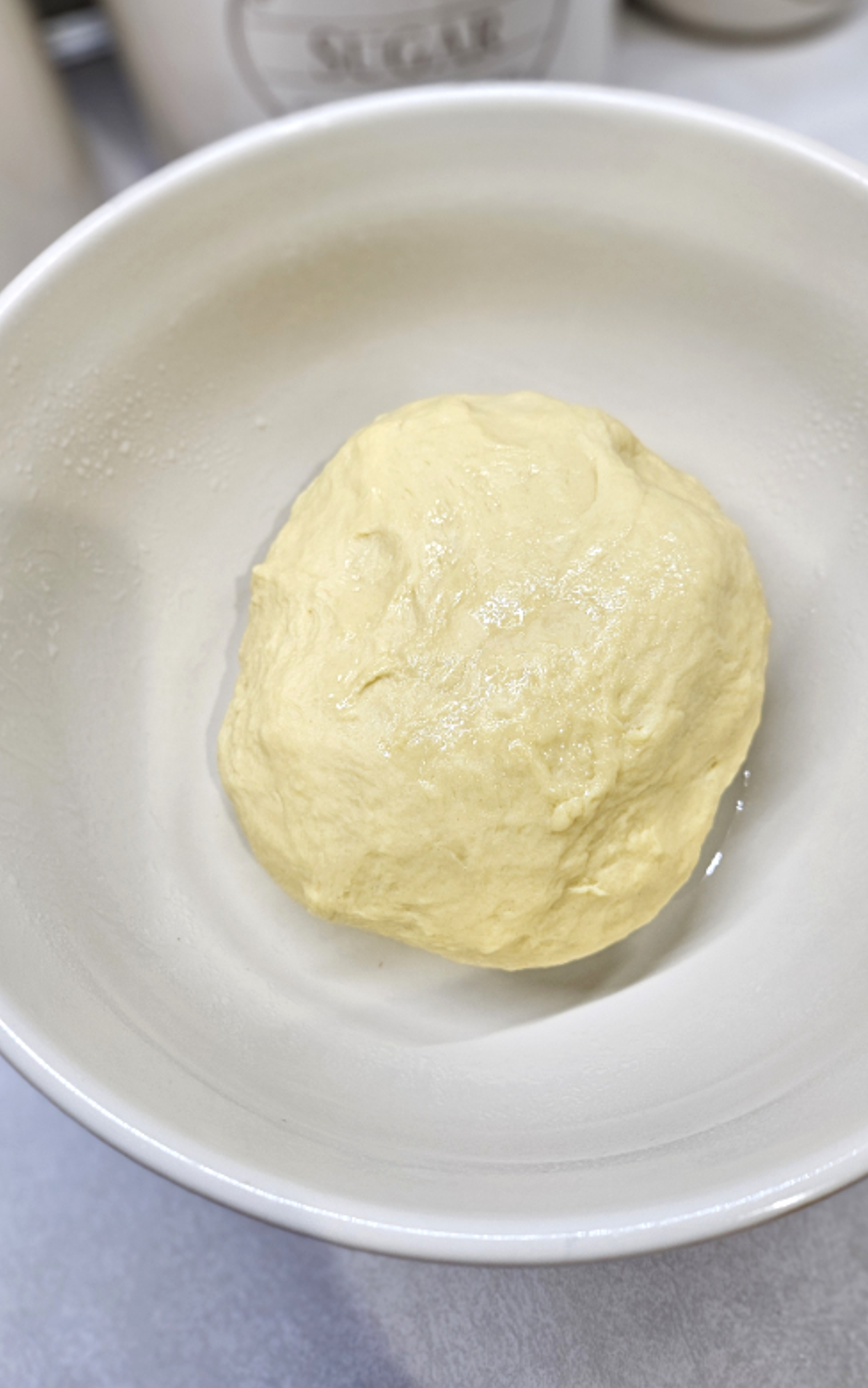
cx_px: 487
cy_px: 678
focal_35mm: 25
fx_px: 946
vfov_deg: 72.5
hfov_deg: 49.2
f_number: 1.8
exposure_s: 1/120
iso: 80
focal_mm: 5.4
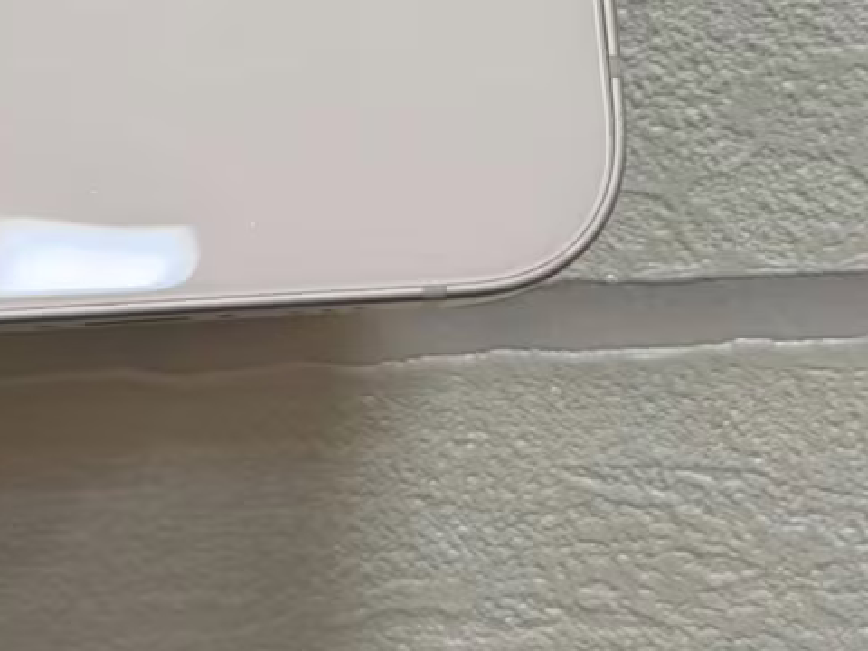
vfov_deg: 8.8
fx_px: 4012
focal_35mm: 160
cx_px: 56
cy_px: -646
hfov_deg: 12.2
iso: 50
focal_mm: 6.76
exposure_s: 1/50
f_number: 1.78
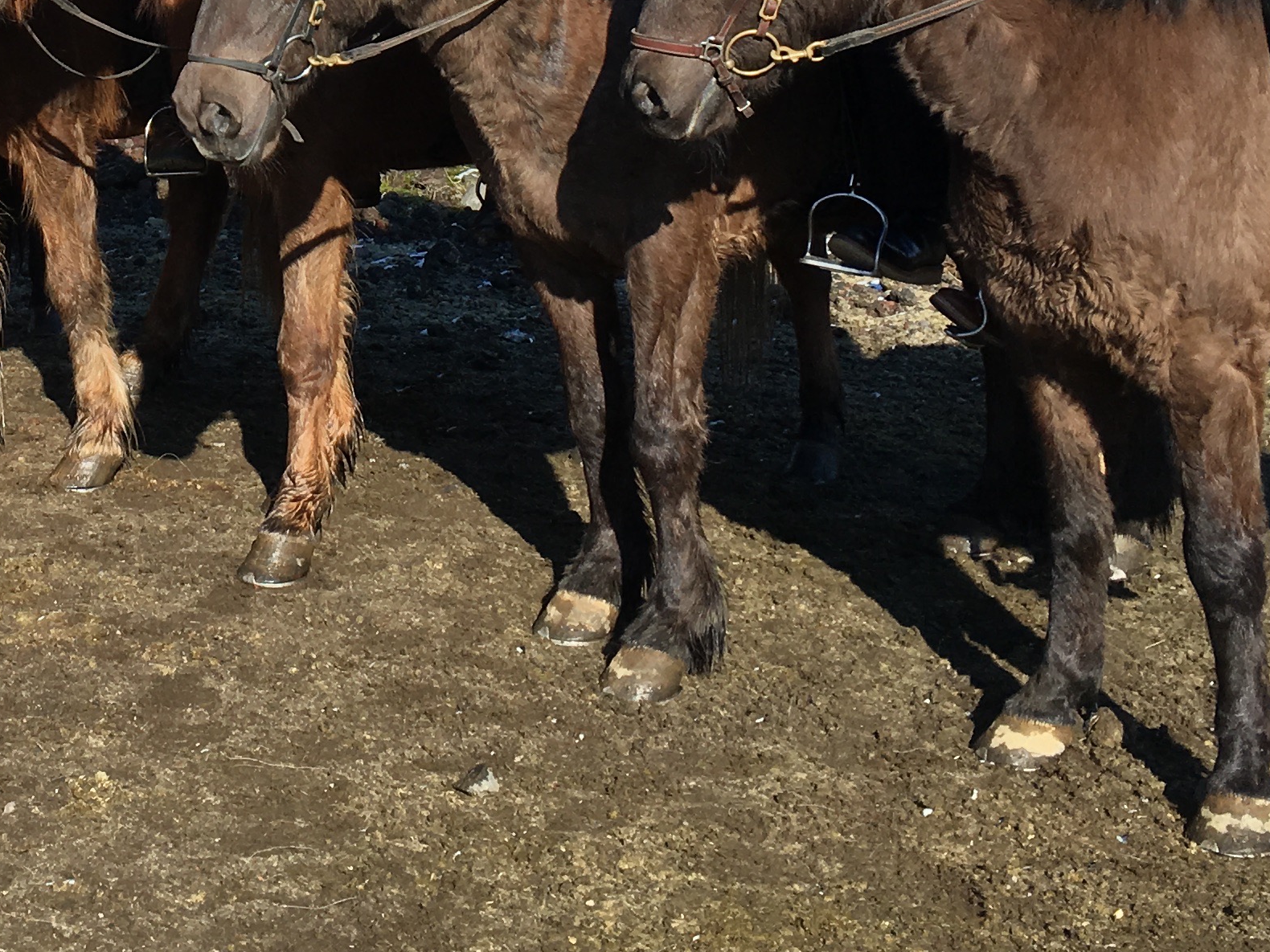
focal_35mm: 74
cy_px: -90
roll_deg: -1.3
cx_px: 105
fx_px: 2715
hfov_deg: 25.4
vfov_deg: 19.1
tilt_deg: -2.3
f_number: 2.2
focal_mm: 4.15
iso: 25
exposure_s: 1/999
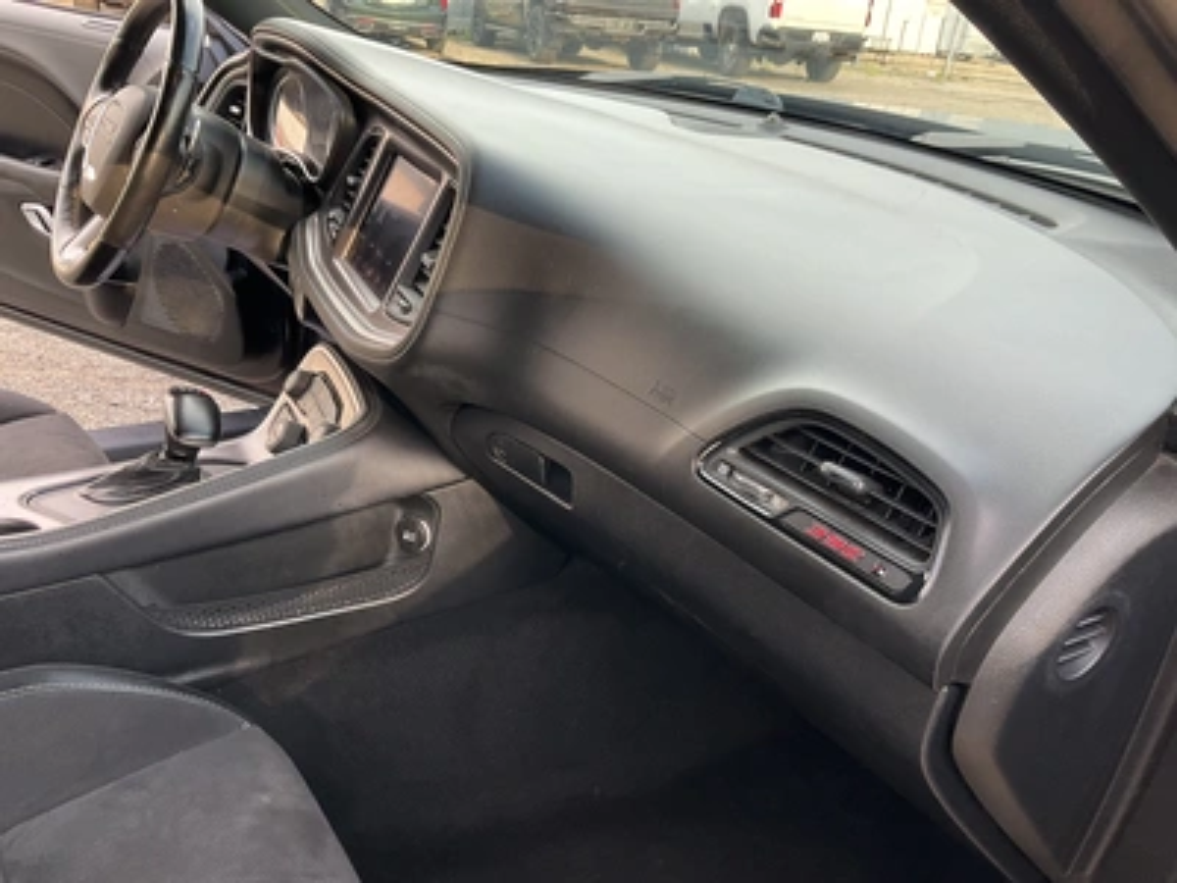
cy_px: 442
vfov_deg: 48.2
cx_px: 588
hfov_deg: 61.7
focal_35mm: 29
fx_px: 986
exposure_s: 1/122
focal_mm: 3
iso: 32
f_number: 1.8
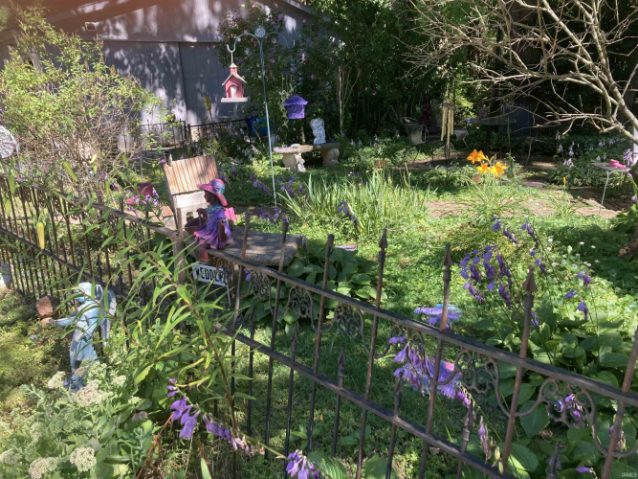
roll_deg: +1.3
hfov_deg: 63.5
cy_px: 240
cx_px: 319
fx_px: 516
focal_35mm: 28
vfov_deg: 49.7
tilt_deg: -17.2
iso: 20
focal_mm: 3.99
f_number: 1.8
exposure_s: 1/215
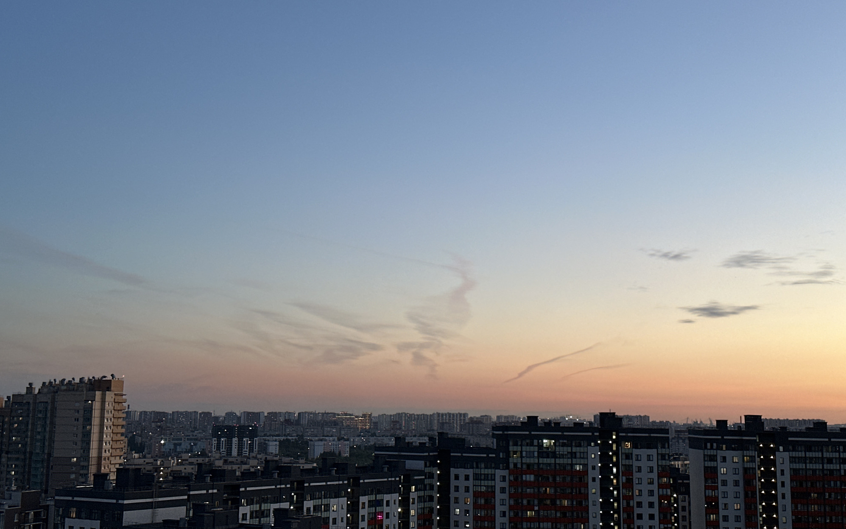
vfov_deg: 25.3
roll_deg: -0.8
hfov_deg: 39.6
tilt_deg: +8.9
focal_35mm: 51
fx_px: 1176
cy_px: 240
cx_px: 422
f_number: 1.78
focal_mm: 6.86
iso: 80
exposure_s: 1/50
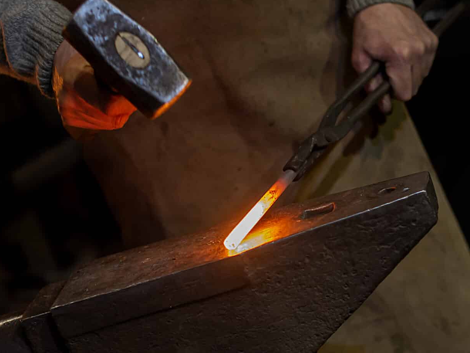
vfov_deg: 14.6
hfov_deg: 19.4
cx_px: 267
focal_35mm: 101
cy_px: 211
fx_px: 1371
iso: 500
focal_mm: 50
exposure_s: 1/125
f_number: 2.2
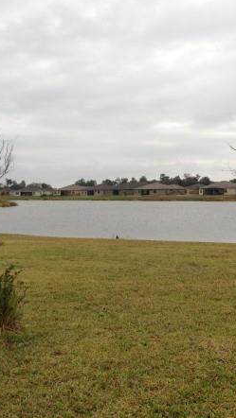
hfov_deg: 22.7
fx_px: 578
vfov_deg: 39.8
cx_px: 199
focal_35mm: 52
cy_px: 200
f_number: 2.4
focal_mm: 4.13
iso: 50
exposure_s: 1/226
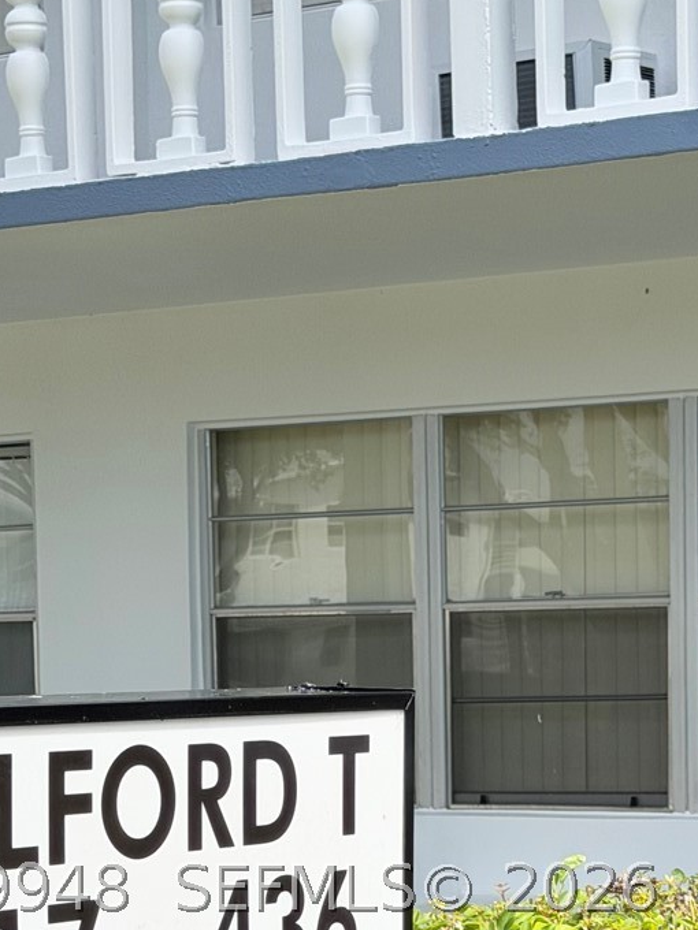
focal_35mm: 113
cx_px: 576
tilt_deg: -3.6
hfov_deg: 13.0
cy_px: 888
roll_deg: +1.3
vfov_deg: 17.1
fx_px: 3038
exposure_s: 1/2577
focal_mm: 6.76
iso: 64
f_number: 1.78
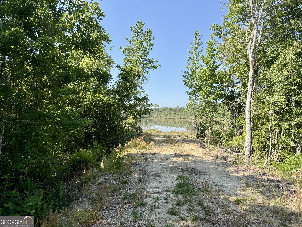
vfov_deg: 56.8
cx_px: 151
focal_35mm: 24
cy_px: 114
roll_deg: +1.1
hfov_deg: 71.6
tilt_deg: -2.1
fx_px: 209
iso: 80
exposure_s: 1/1855
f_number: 1.78
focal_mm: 6.76
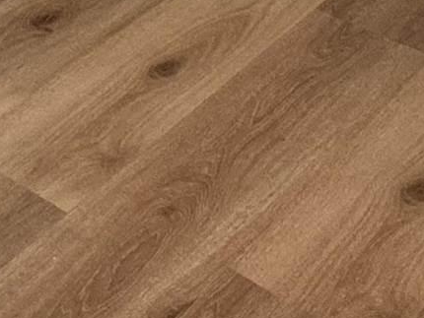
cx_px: -198
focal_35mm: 100
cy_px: -464
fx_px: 1226
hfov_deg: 17.7
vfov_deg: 11.8
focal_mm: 2.22
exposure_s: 1/120
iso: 100
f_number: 2.2
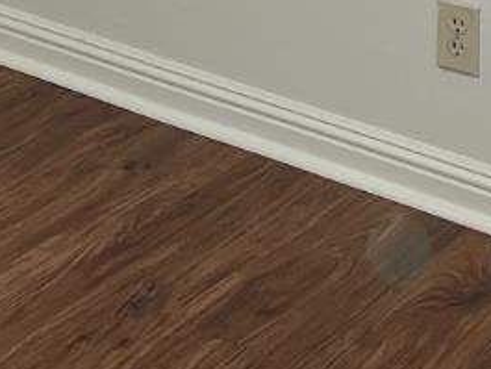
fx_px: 2086
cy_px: -533
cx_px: -69
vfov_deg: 9.0
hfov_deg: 13.1
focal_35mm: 147
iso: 125
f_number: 1.6
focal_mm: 5.1
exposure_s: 1/120
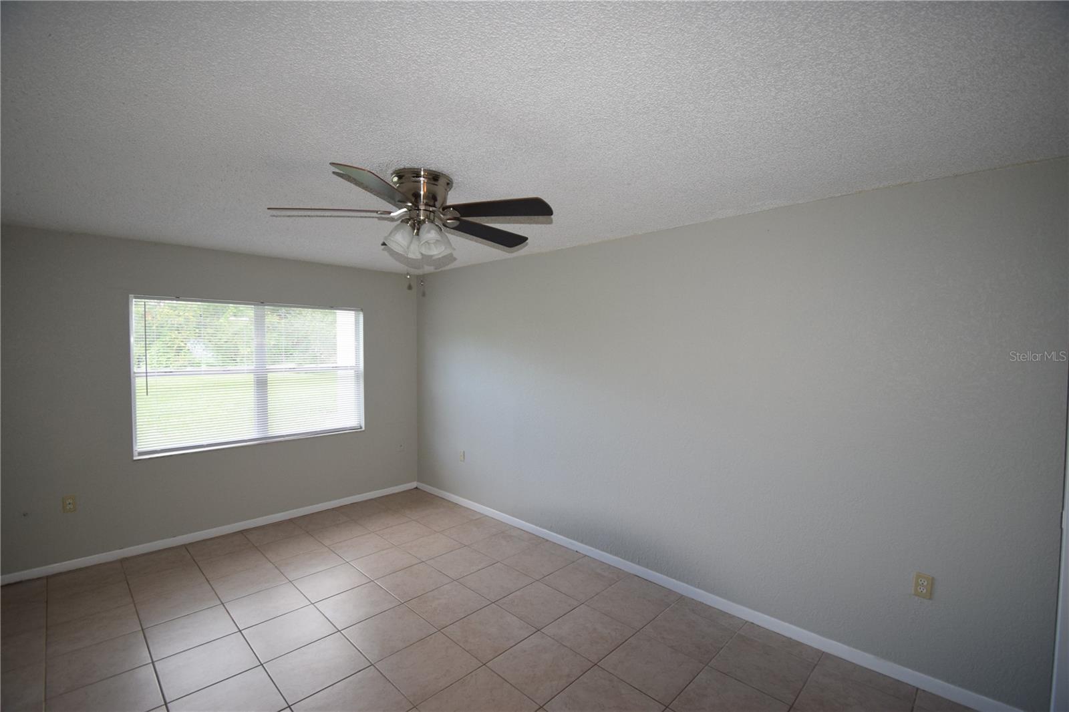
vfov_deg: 77.3
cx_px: 534
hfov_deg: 100.4
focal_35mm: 15
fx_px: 445
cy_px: 356
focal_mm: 10
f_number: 5
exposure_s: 1/100
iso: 800
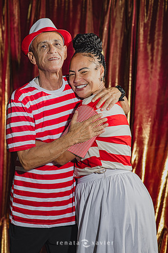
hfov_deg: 16.0
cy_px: 126
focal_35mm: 85
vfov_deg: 23.9
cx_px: 84
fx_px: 596
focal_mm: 85
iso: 200
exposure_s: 1/200
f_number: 2.5
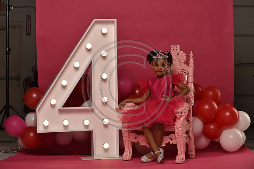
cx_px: 127
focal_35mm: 70
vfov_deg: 19.4
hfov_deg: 28.9
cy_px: 84
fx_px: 494
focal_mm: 70
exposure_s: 1/160
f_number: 5.6
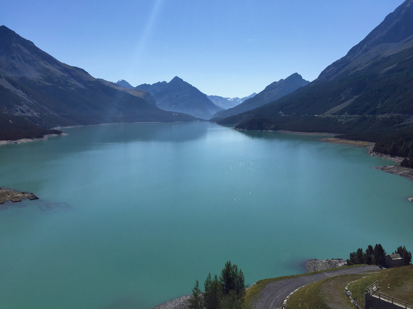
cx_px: 206
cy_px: 154
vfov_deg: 48.2
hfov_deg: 61.7
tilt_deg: -5.9
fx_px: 346
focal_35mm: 29
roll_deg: -0.2
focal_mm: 4.15
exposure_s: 1/4405
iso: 32
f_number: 2.2
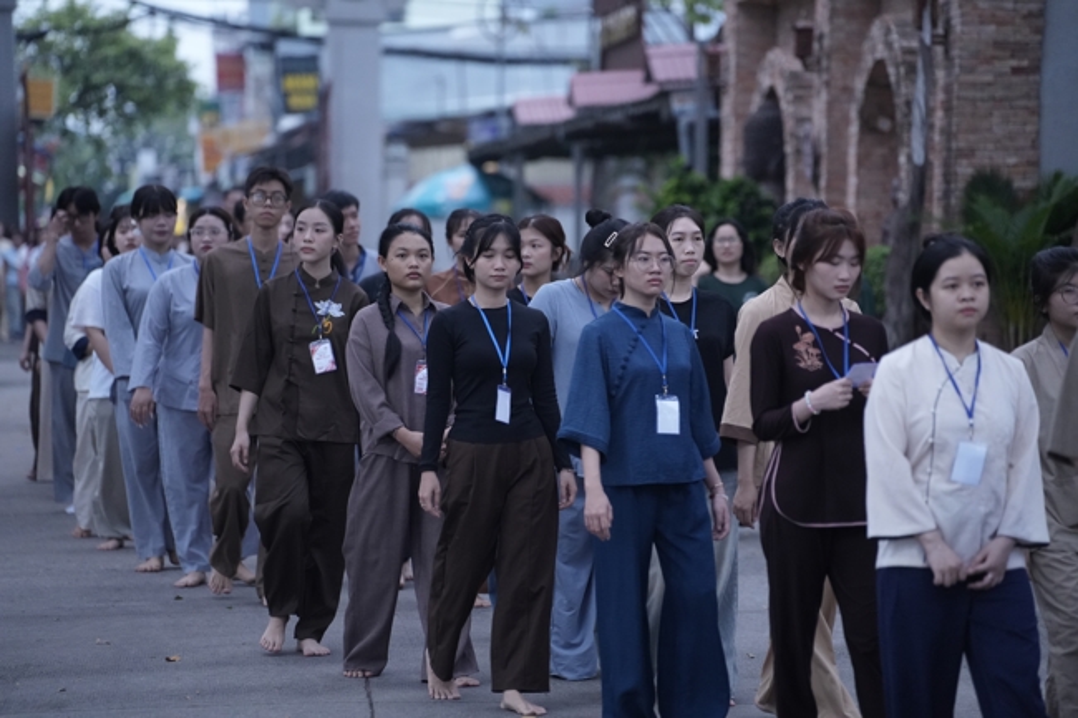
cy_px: 359
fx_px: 4490
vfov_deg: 9.1
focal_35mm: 150
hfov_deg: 13.7
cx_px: 539
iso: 4000
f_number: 2.8
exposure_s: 1/250
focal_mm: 150
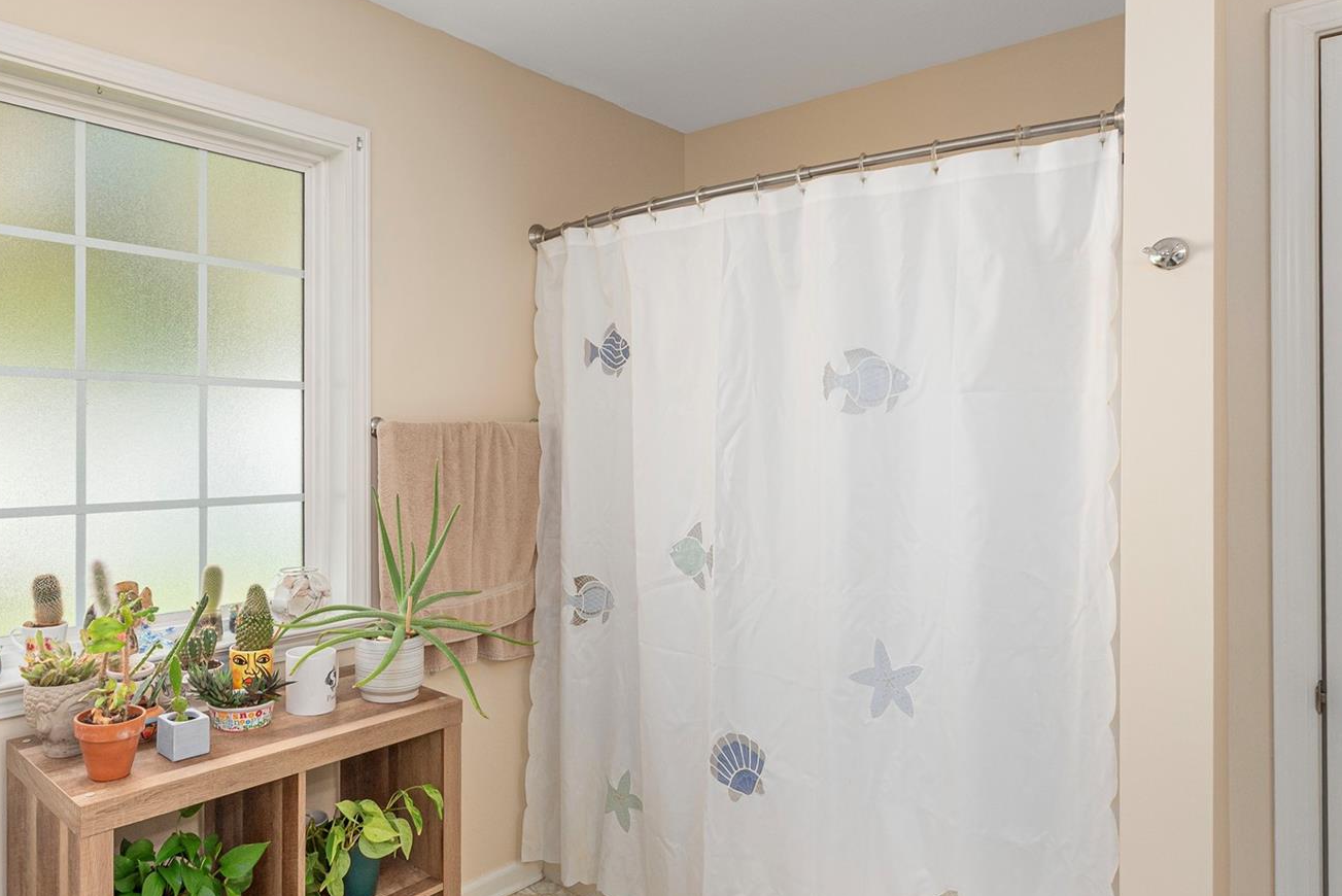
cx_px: 496
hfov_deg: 77.0
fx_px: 820
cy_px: 427
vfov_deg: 57.3
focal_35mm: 22
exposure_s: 1/200
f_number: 7.1
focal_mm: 14
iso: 320
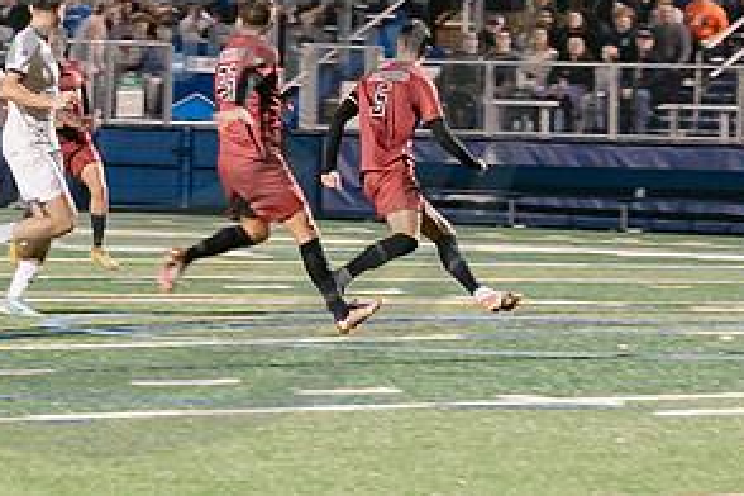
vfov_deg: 3.8
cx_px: -223
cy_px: 168
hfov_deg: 5.6
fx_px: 7522
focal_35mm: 364
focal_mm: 70
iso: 2500
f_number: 4
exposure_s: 1/160
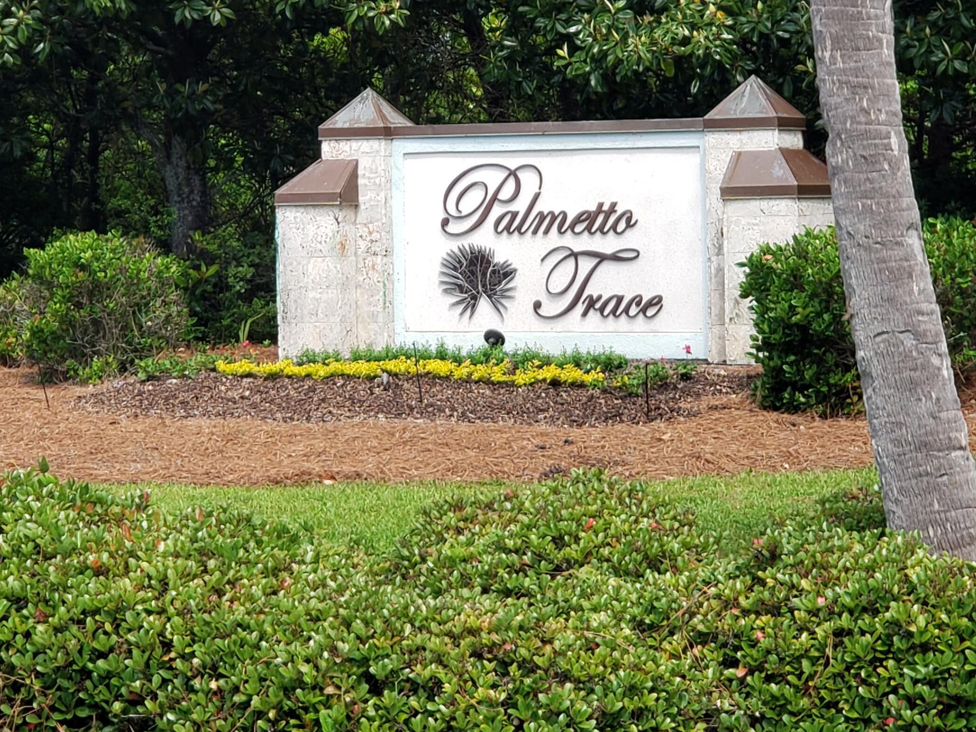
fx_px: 2115
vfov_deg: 19.6
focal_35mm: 75
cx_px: 473
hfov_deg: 26.0
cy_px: 308
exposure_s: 1/211
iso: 25
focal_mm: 6
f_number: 2.4
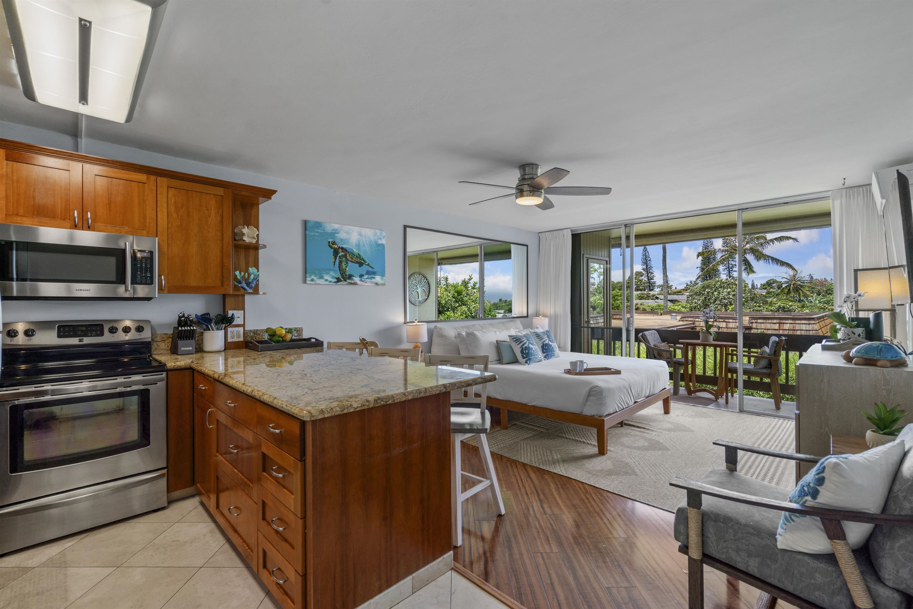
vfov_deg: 73.7
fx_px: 406
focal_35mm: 16
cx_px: 456
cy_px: 304
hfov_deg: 96.7
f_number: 8
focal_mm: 16
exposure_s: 1/15
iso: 100
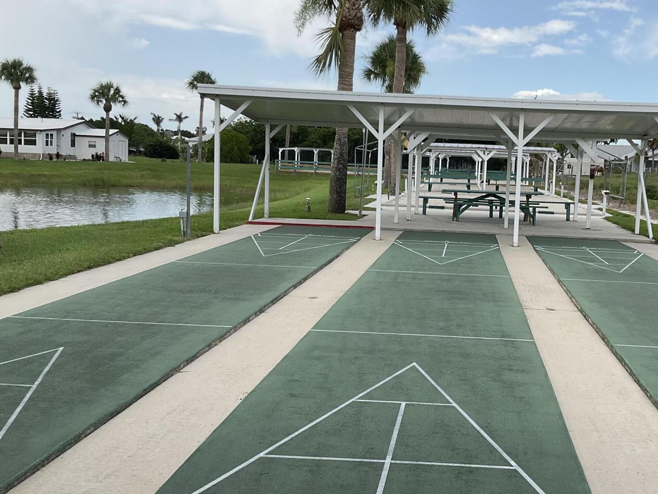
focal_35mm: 43
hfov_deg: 43.2
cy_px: 237
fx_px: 817
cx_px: 444
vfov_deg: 33.6
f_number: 1.8
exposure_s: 1/1168
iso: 16
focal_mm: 3
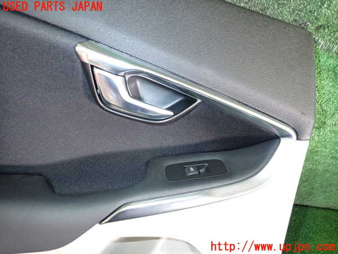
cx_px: 169
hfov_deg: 69.4
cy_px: 127
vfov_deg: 54.9
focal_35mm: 25
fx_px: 244
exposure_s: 1/30
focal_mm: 4.5
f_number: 2
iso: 500
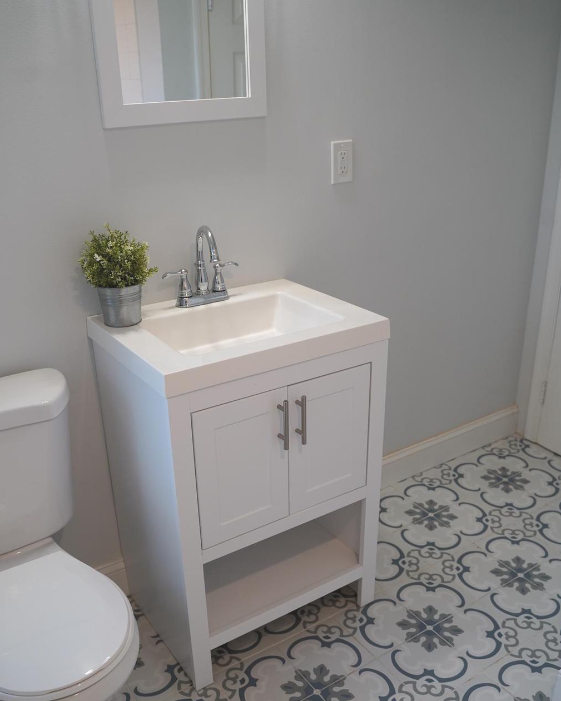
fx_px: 664
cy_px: 381
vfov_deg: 55.6
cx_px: 284
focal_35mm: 32
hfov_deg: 45.8
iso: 500
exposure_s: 1/160
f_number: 4
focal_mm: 28
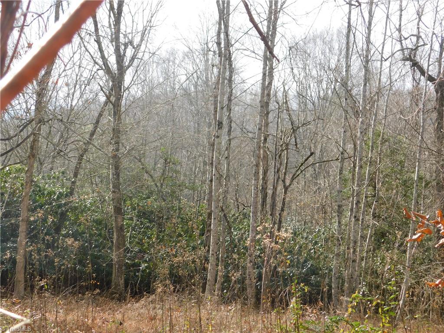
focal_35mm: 51
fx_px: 654
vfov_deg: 28.6
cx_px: 222
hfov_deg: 37.5
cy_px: 166
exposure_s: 1/320
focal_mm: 9
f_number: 3.8
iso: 125
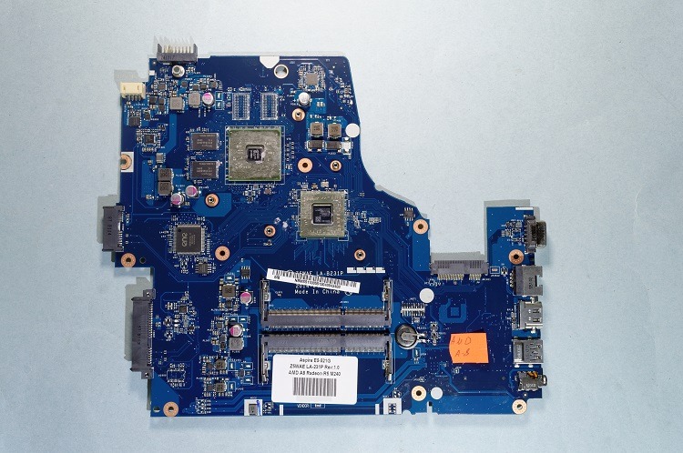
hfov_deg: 57.3
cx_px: 342
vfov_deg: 39.9
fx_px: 625
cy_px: 226
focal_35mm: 33
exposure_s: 1/5
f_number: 8
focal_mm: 22
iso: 100
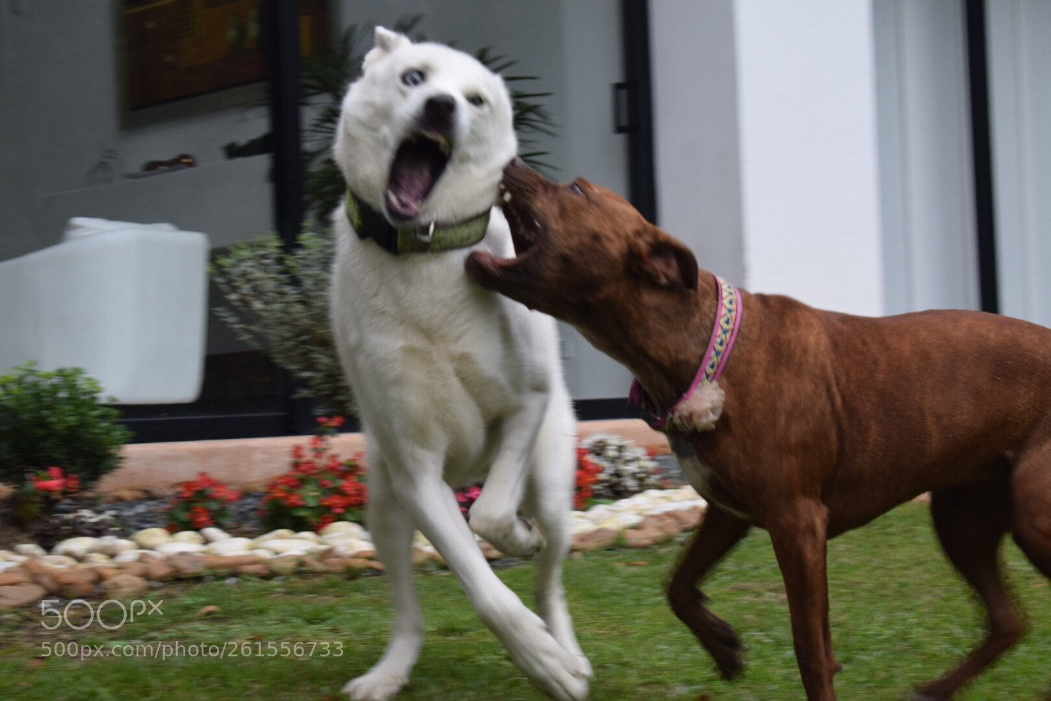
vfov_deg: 16.6
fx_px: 2409
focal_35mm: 82
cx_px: 526
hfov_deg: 24.6
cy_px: 350
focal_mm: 55
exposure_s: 1/160
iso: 400
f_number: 6.3
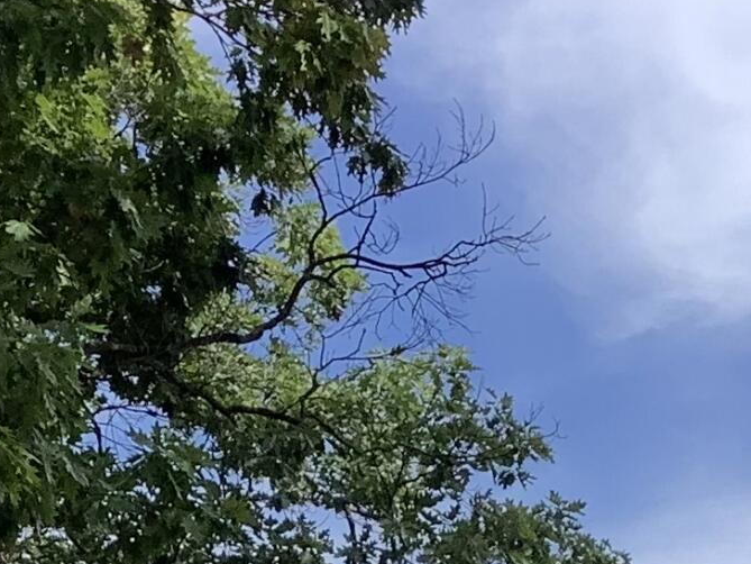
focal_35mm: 139
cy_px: 1180
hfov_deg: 14.2
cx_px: 378
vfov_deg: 9.8
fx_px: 3016
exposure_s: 1/1031
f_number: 2.4
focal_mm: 3.3
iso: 25
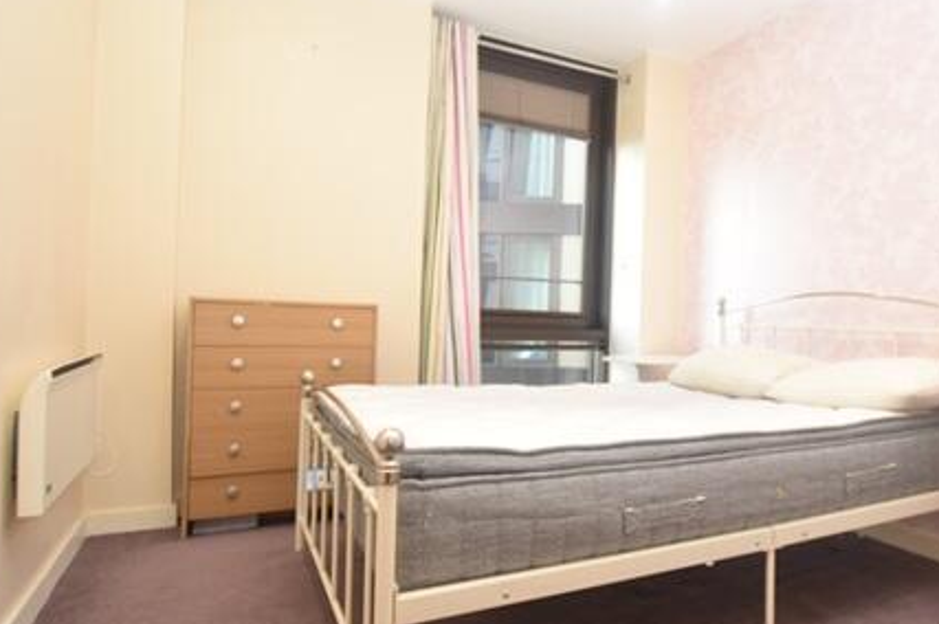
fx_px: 645
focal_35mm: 25
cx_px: 636
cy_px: 334
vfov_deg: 51.6
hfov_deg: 69.8
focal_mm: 11
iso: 800
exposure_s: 1/80
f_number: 4.5
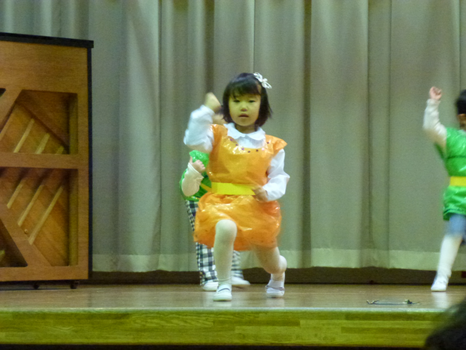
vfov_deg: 10.4
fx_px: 1912
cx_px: 233
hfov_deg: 13.9
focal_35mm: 142
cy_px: 175
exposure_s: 1/30
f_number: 5.3
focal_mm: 25.5
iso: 1600
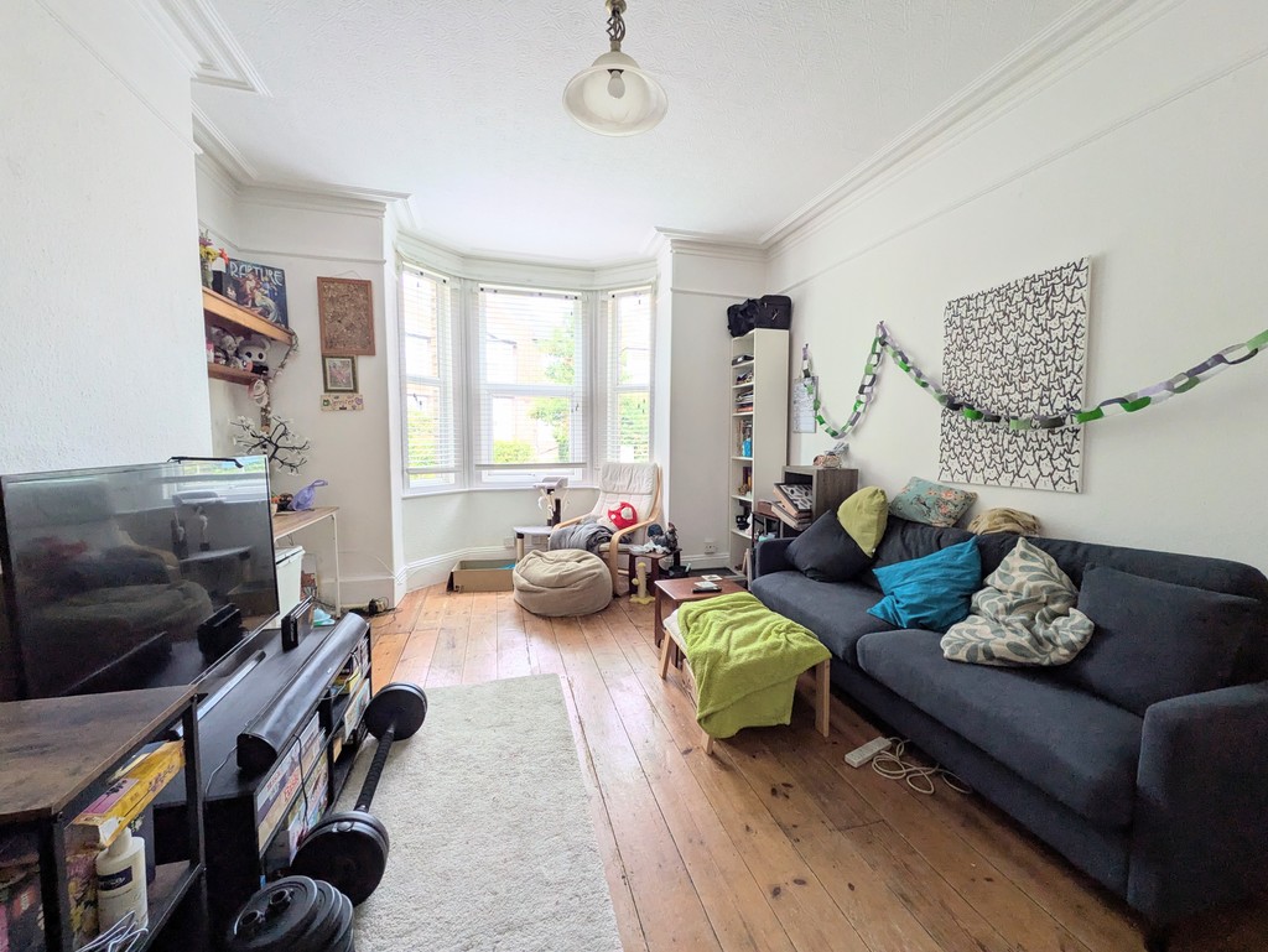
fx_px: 513
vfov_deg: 85.7
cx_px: 634
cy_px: 476
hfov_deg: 102.0
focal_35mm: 14
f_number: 2.2
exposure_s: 1/135
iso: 58
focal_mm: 1.83
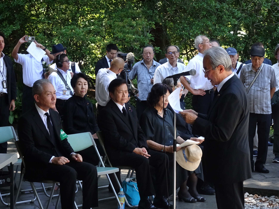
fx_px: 903
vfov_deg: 13.2
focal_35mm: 112
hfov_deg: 17.6
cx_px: 140
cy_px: 104
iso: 400
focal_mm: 19.1
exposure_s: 1/125
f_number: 5.6
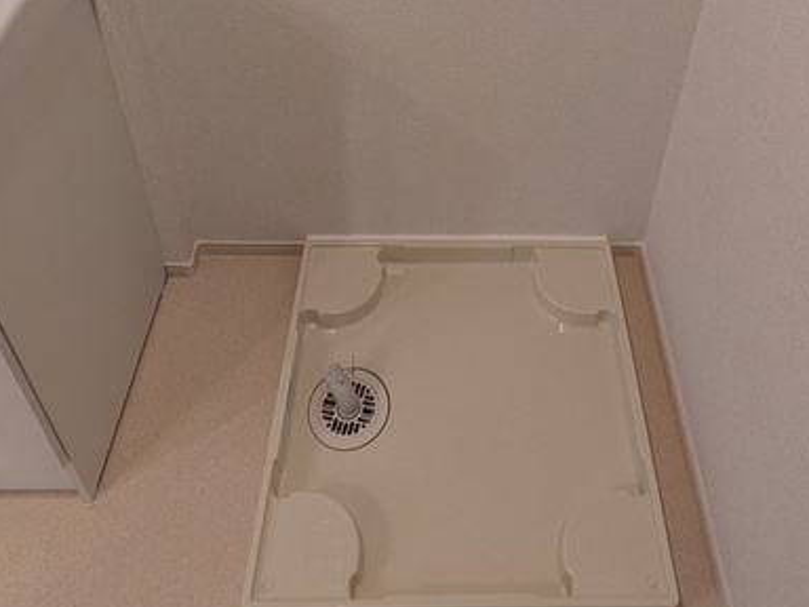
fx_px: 818
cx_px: 463
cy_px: -19
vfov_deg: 36.1
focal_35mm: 35
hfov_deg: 52.4
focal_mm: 1.83
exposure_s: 1/24
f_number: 2.2
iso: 99
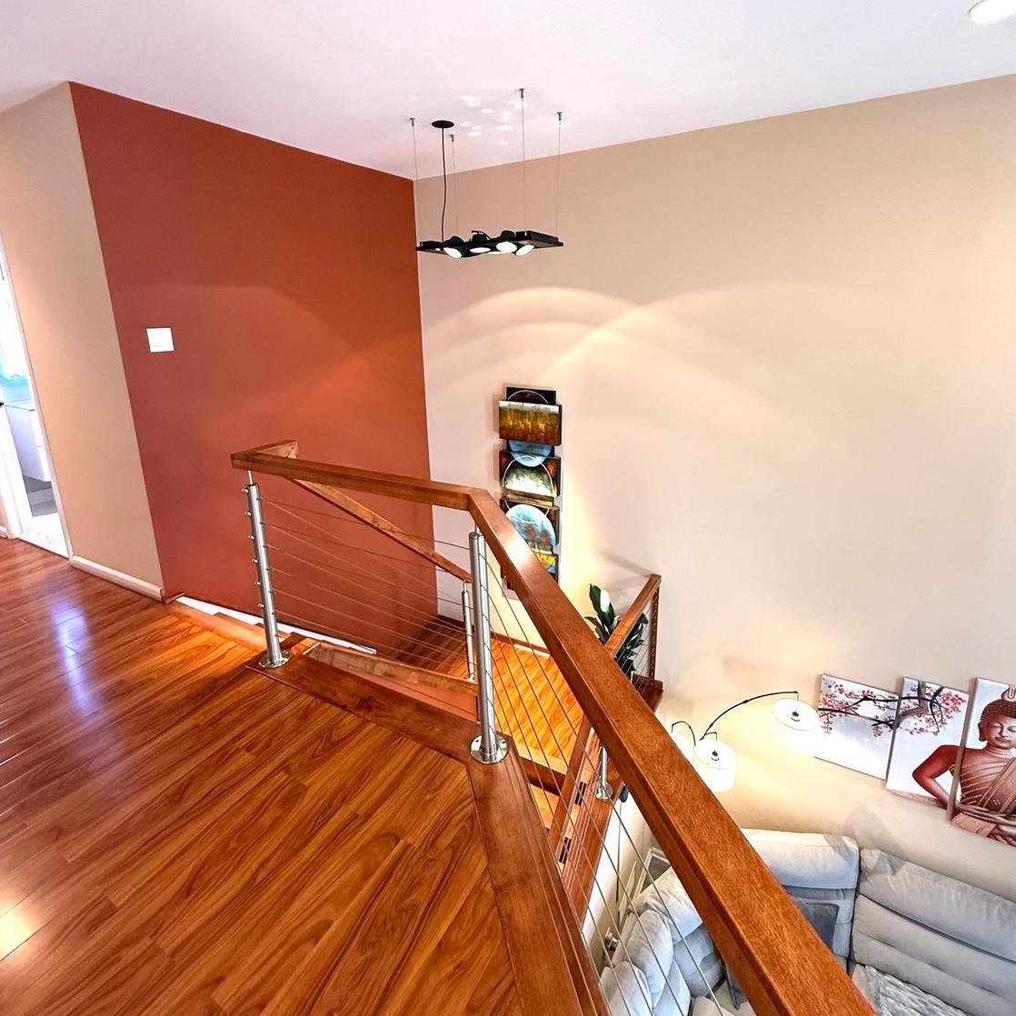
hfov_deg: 84.0
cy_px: 452
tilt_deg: -11.8
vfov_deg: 83.7
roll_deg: +0.6
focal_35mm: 17
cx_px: 503
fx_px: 565
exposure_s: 1/60
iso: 320
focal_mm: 2.22
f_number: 2.2
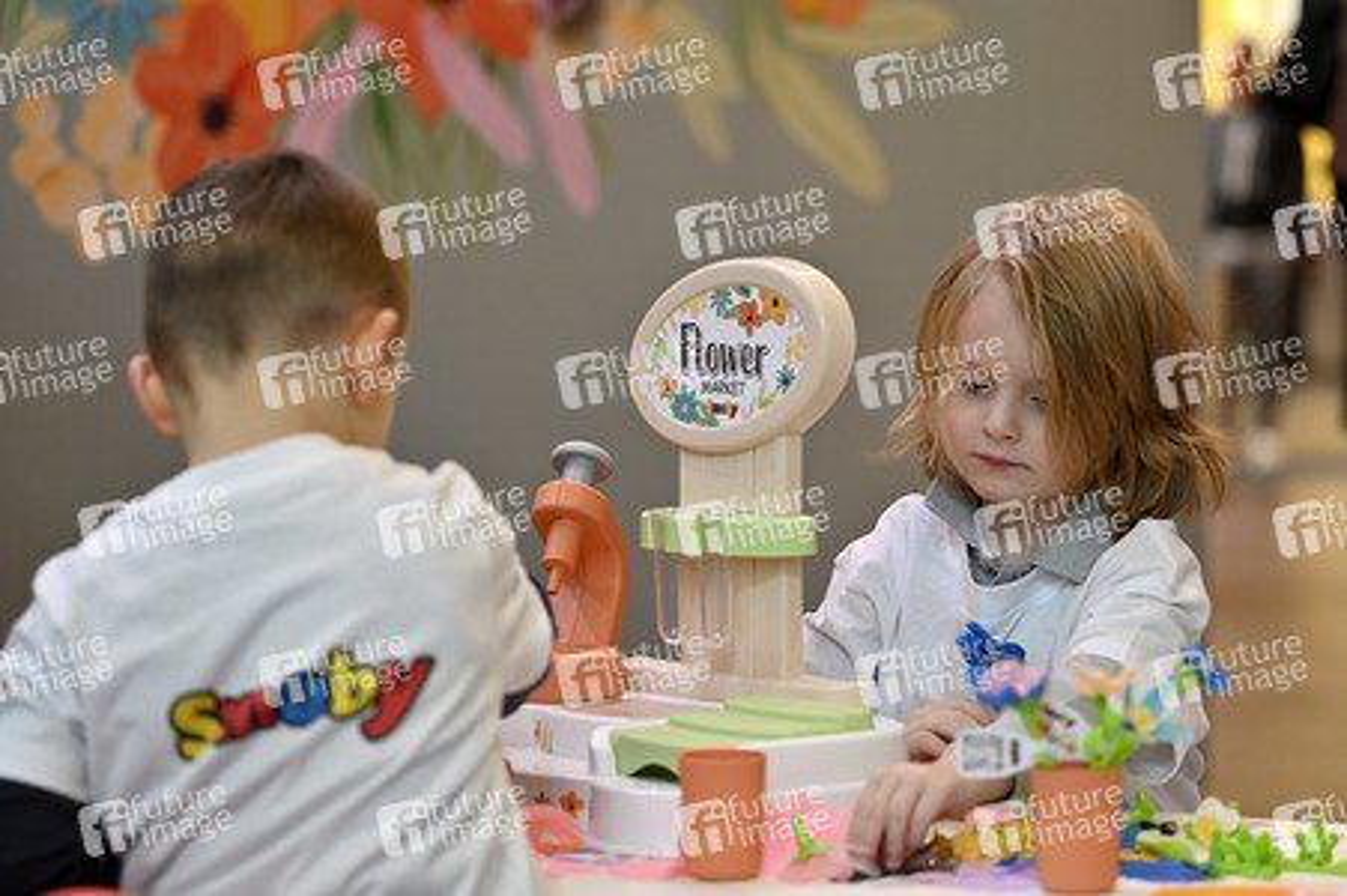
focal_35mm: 93
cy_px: 448
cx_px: 674
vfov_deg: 14.7
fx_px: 3477
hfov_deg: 21.9
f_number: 2.8
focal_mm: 93
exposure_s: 1/250
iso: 1000
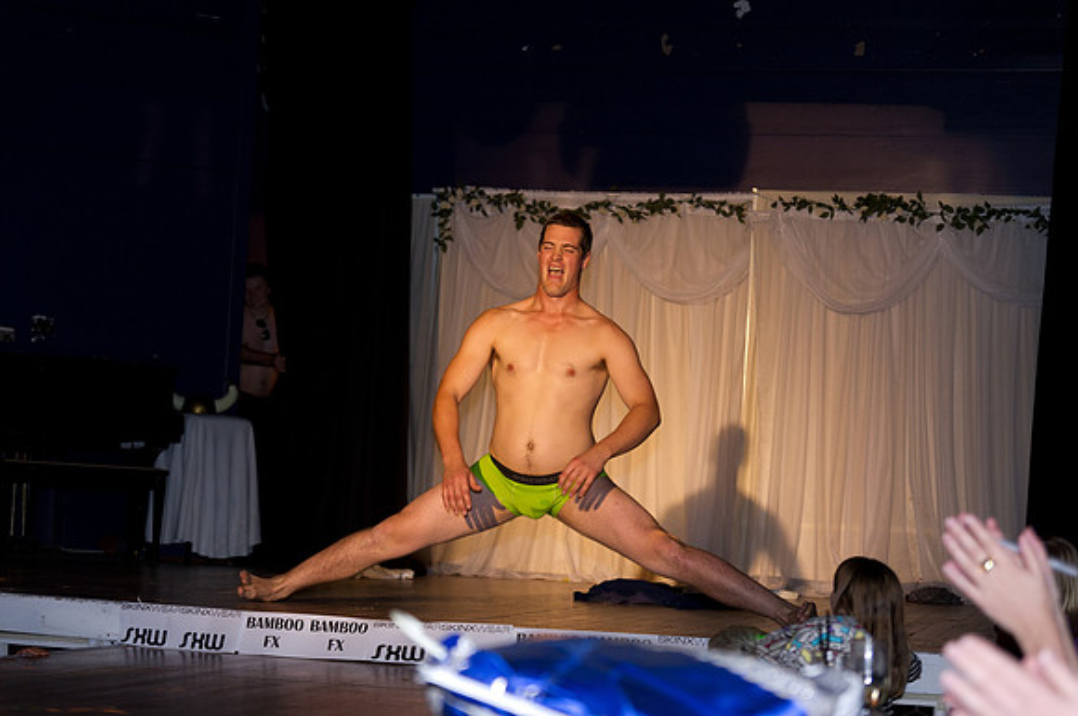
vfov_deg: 18.1
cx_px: 539
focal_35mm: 75
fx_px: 2243
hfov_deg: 27.0
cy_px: 358
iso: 400
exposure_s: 1/160
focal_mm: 50
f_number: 2.8
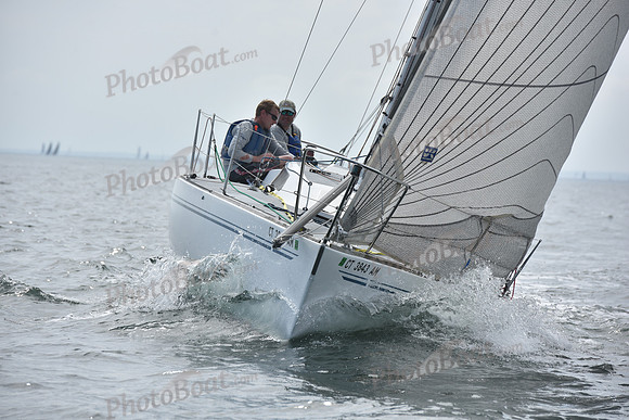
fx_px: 3495
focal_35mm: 200
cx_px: 314
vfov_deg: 6.9
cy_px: 210
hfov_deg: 10.3
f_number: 7.1
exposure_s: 1/1250
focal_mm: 200
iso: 200
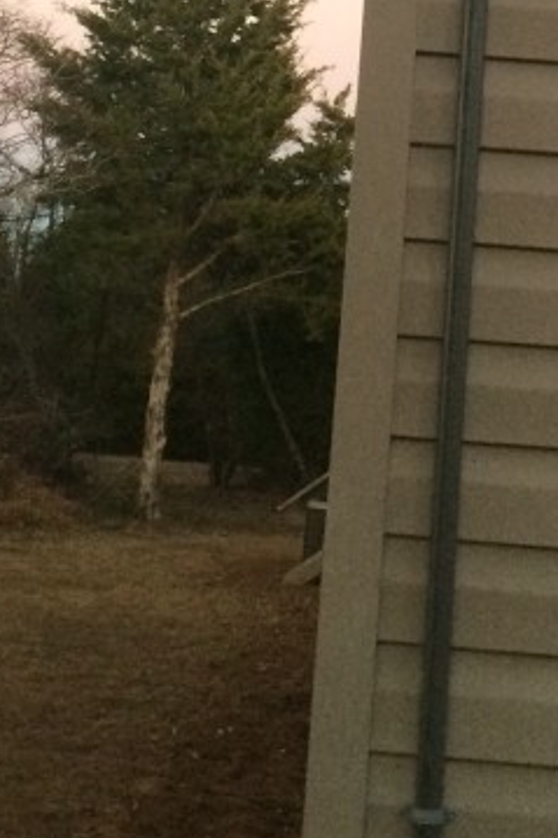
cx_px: 416
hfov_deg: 15.8
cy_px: -138
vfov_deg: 22.1
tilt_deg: +14.8
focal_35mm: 86
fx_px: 2001
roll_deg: -3.4
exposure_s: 1/30
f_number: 2.2
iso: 160
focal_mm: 4.15
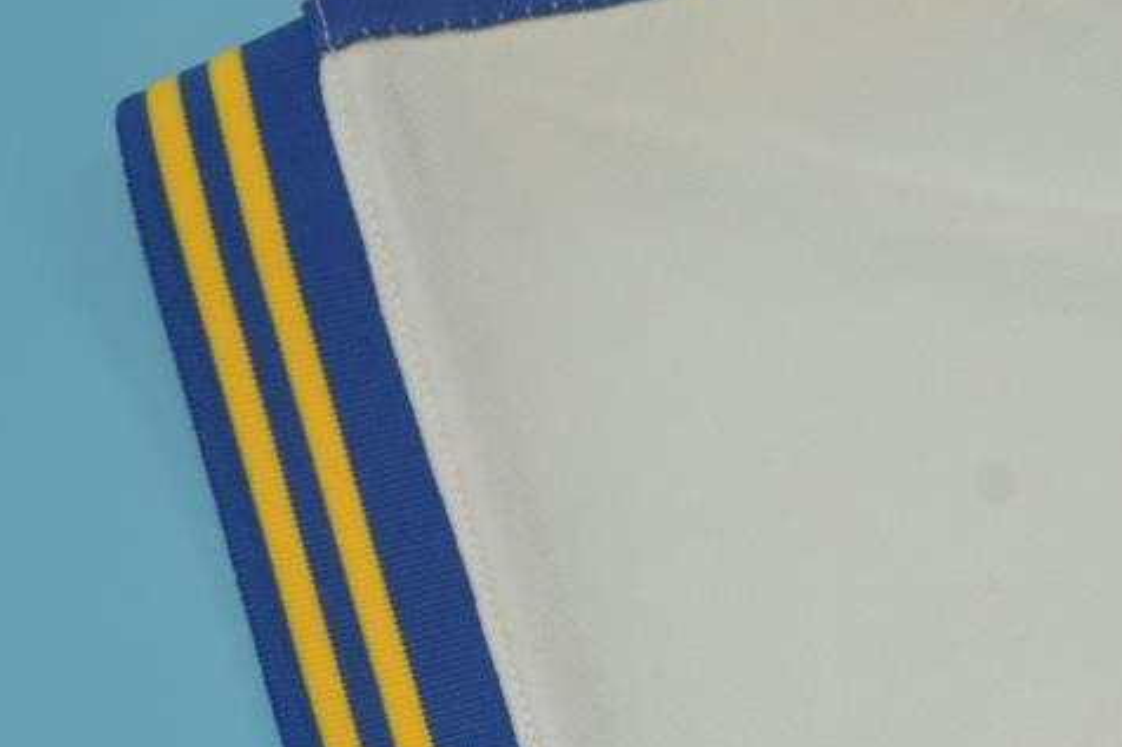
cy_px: 754
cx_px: 658
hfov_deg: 18.7
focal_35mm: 109
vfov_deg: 12.4
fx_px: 3396
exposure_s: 1/80
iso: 200
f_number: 7.1
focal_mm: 32
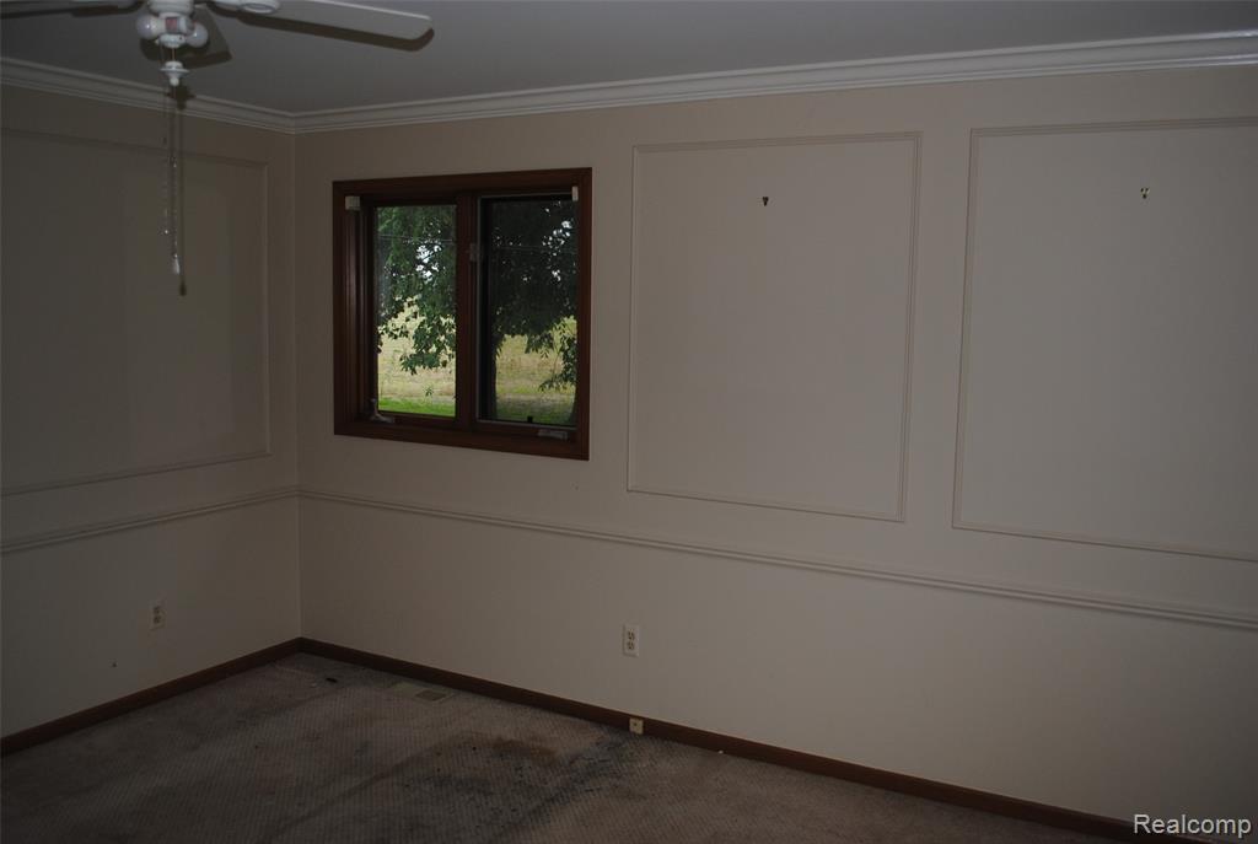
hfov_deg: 61.8
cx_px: 629
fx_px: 1050
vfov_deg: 43.8
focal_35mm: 30
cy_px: 422
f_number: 3.8
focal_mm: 20
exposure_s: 1/60
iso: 200
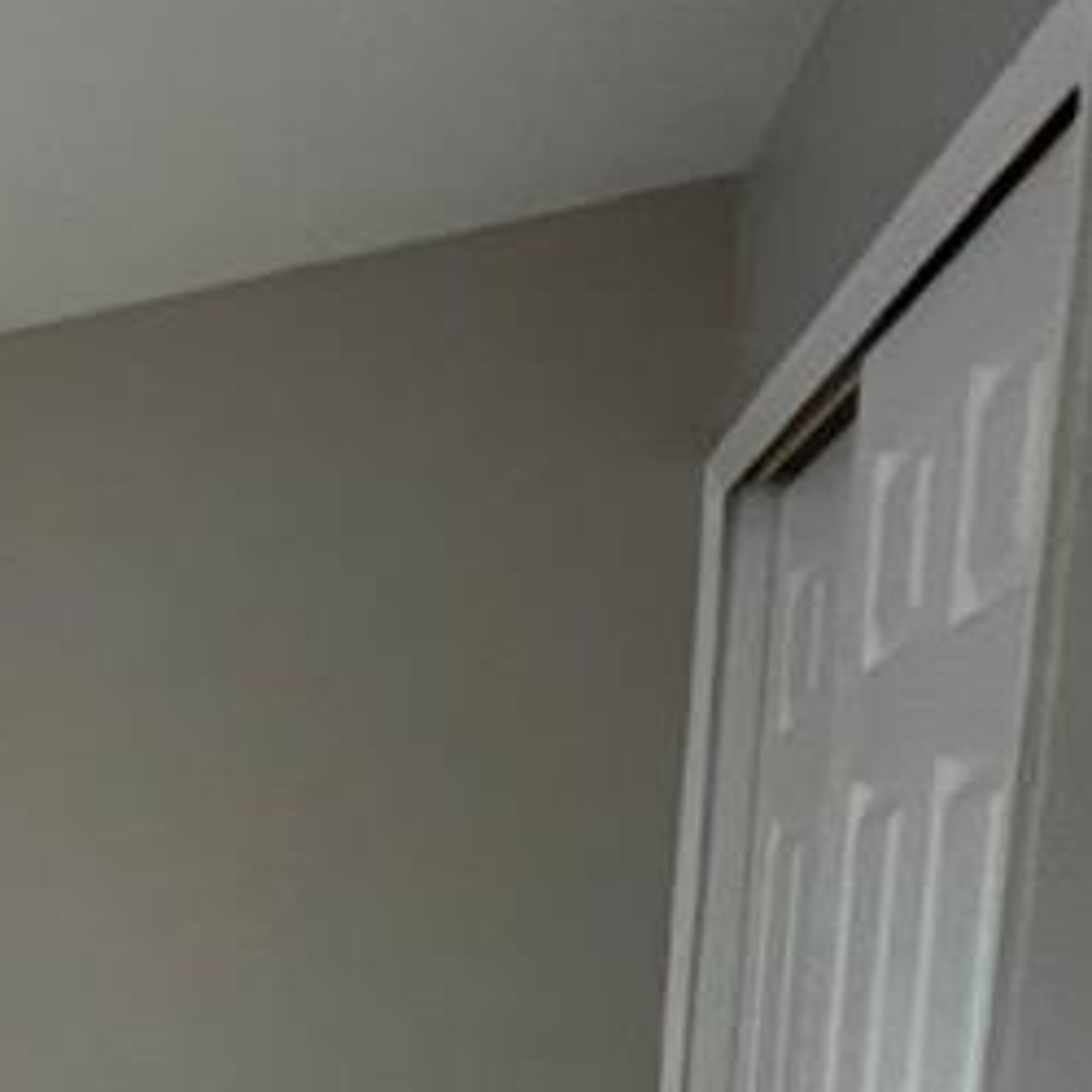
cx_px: -952
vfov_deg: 31.5
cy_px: 1236
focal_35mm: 47
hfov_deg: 21.0
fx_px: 1677
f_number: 1.8
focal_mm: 1.57
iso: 500
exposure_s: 1/60
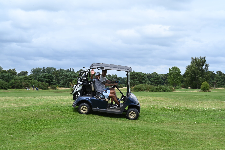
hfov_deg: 28.9
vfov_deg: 19.4
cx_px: 112
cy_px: 75
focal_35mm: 70
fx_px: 437
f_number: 20
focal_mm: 70
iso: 320
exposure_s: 1/125
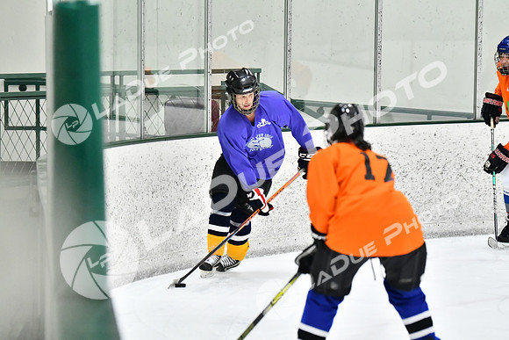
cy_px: 170
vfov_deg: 7.0
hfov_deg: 10.5
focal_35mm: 195
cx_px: 254
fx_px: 2758
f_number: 2.8
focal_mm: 130
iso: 6400
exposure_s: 1/1600
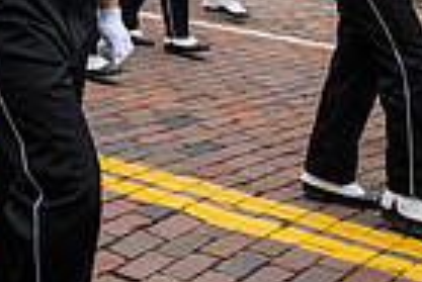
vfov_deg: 12.6
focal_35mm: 100
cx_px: -137
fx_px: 1173
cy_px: -217
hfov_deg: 18.8
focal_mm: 24
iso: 640
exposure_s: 1/1600
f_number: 4
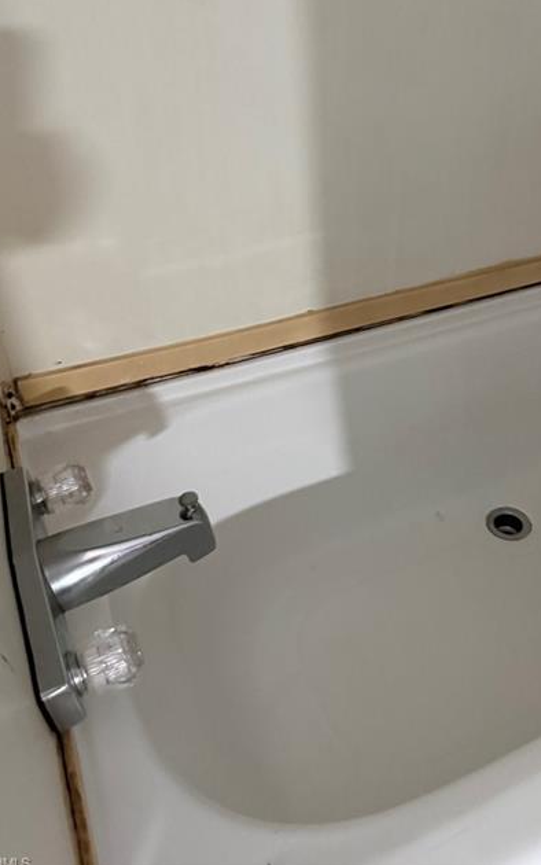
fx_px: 731
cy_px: 346
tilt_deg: -32.4
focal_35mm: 31
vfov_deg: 60.7
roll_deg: -2.1
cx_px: 352
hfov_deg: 40.2
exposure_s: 1/40
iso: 1000
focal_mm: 6.76
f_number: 1.78
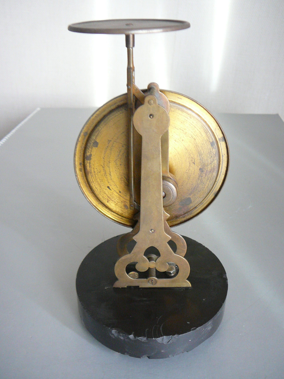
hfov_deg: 40.7
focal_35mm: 35
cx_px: 142
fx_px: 383
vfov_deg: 52.6
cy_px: 190
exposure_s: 1/13
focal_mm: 5.2
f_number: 2.8
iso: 200
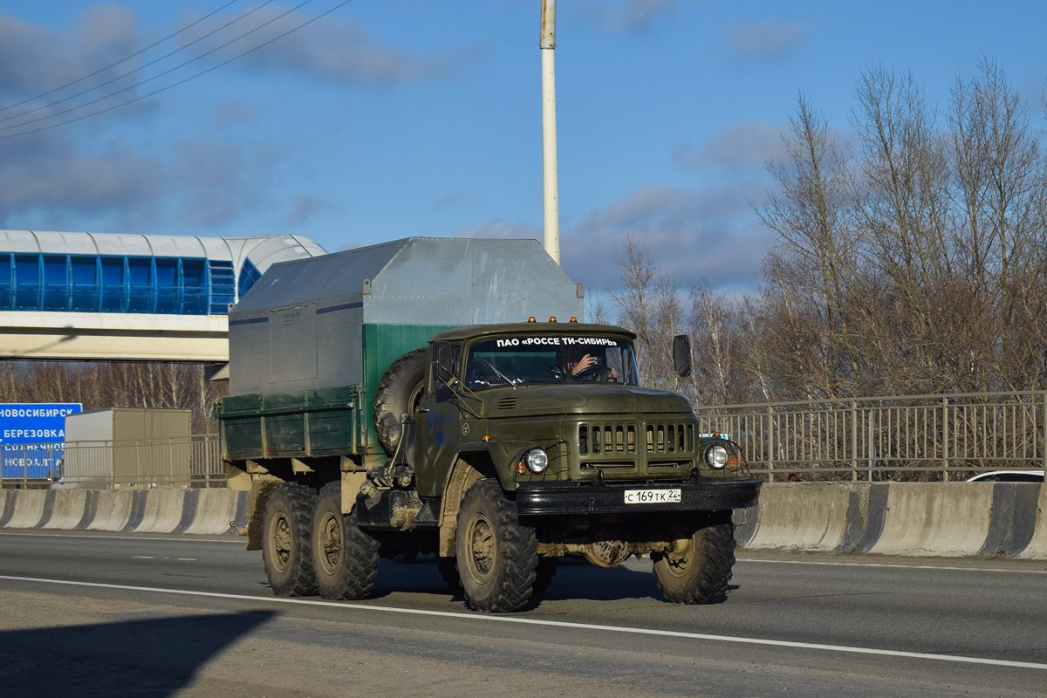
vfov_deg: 16.6
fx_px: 2399
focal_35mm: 82
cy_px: 349
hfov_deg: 24.6
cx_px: 524
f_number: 6.3
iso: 100
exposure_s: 1/1000
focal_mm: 55
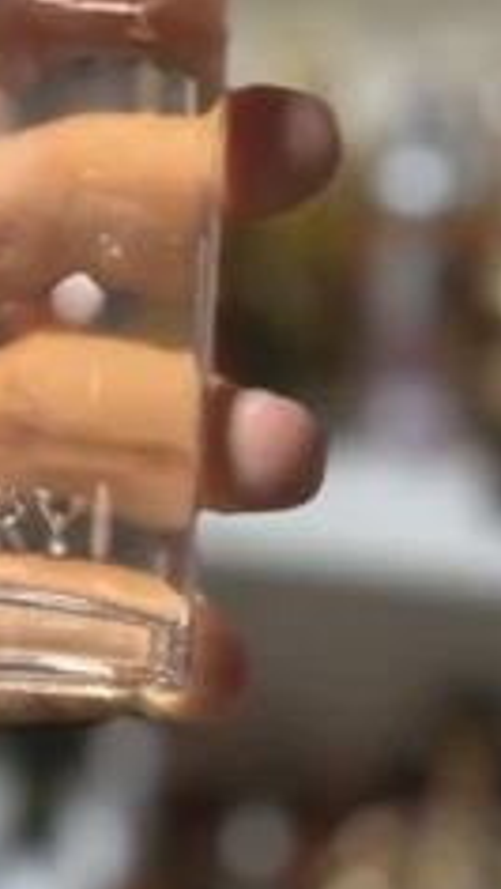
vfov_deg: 16.7
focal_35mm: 127
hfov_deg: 9.5
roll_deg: -1.1
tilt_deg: -18.9
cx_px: -68
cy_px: 137
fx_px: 2995
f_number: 1.78
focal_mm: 6.76
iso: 160
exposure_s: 1/50
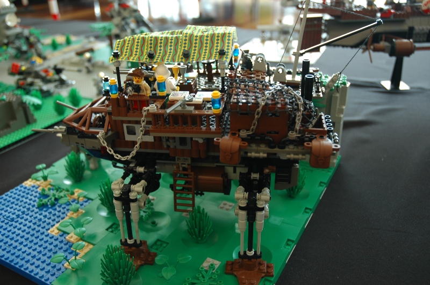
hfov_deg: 53.2
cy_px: 142
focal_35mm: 36
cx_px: 215
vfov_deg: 36.8
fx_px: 429
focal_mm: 24
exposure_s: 1/10
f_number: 3.8
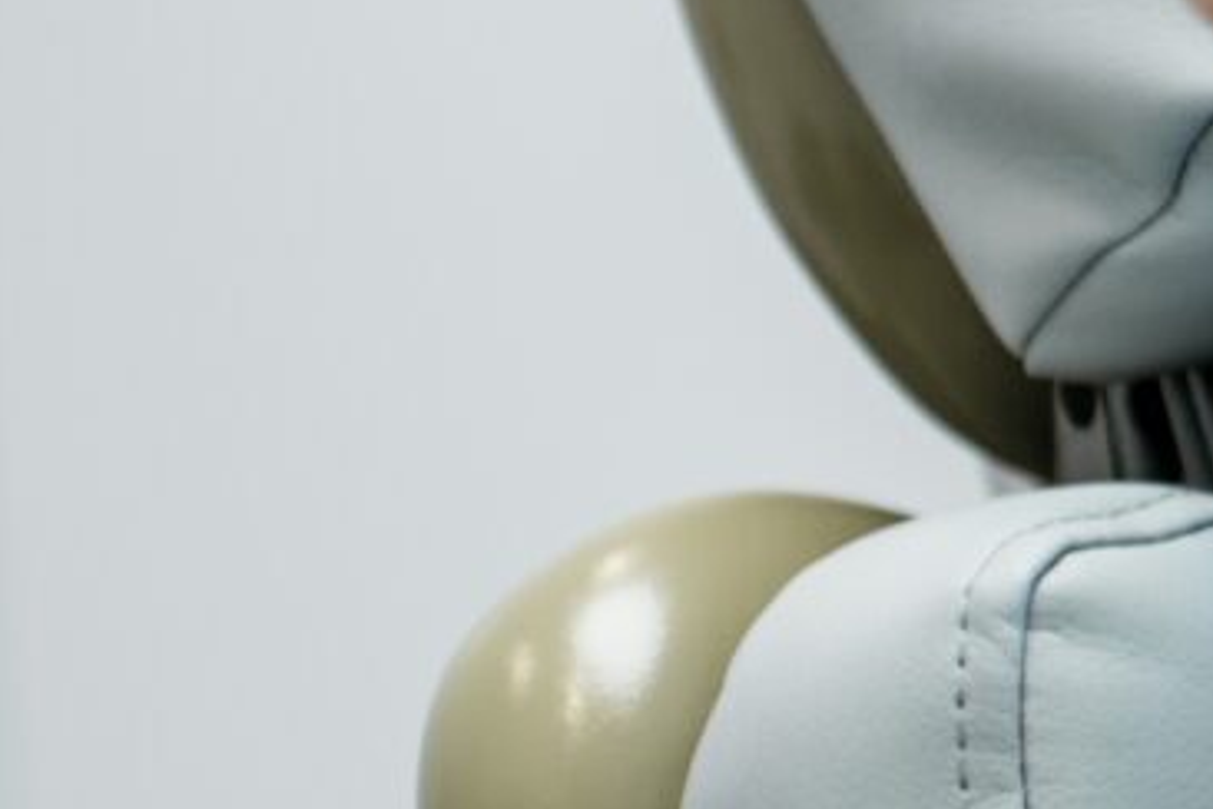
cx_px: 4183
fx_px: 20047
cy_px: -330
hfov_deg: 3.4
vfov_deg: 2.3
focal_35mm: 595
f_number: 2.2
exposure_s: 1/160
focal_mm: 85
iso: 250
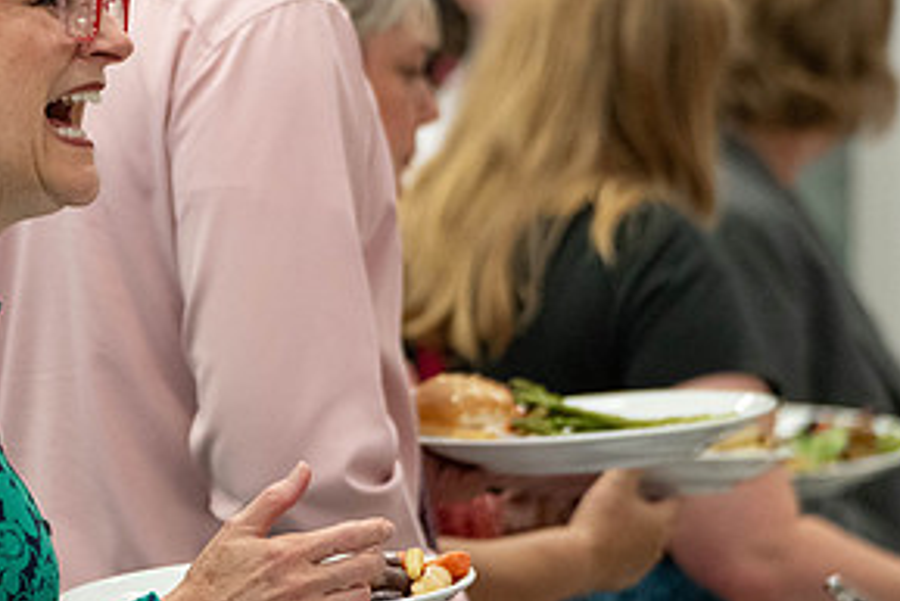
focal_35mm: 262
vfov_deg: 5.2
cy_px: 153
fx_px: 6553
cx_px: 83
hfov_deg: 7.8
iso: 2500
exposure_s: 1/250
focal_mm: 110
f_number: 2.8
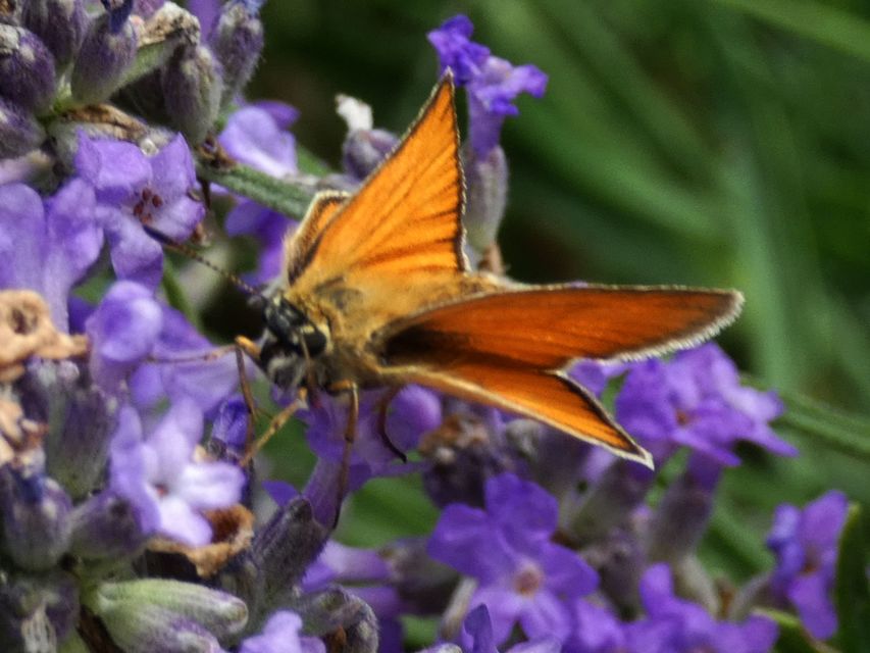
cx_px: 435
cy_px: 326
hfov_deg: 17.6
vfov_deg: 13.2
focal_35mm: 112
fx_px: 2815
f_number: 5
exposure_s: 1/80
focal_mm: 20.1
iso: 100
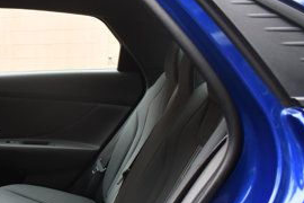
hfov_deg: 29.2
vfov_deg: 20.9
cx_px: -8
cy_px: 176
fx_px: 540
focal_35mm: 64
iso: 400
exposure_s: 1/250
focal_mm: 18
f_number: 4.5
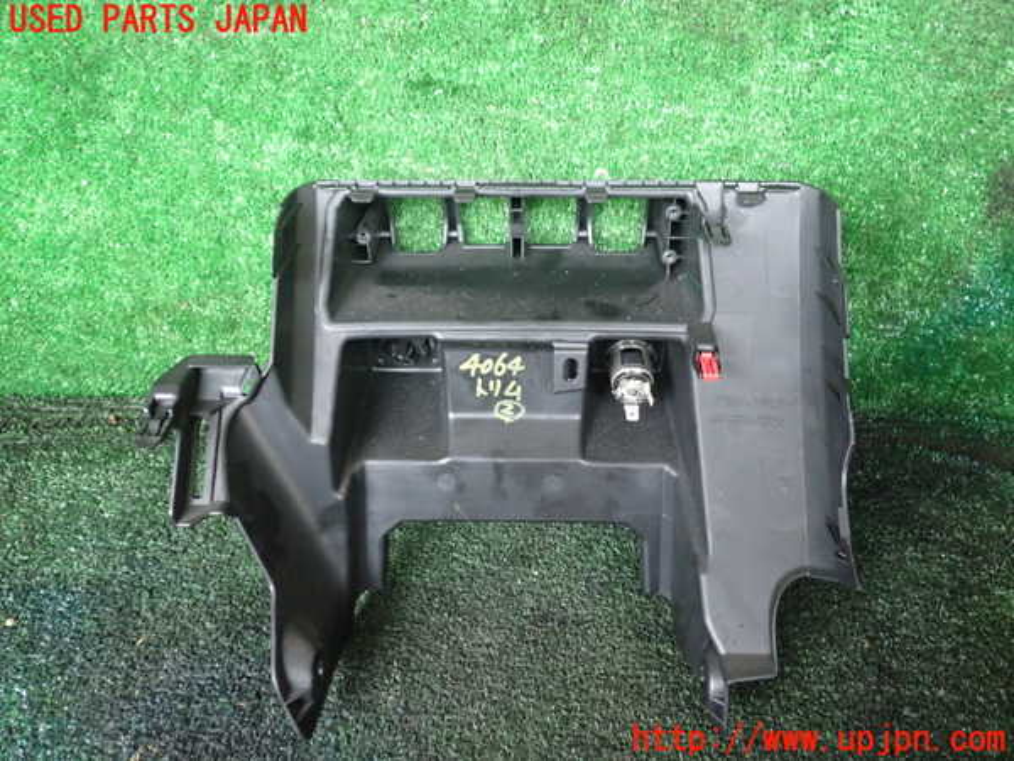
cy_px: 380
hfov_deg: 60.0
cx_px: 507
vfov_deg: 46.8
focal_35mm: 30
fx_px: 879
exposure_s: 1/30
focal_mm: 5.4
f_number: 2.3
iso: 800
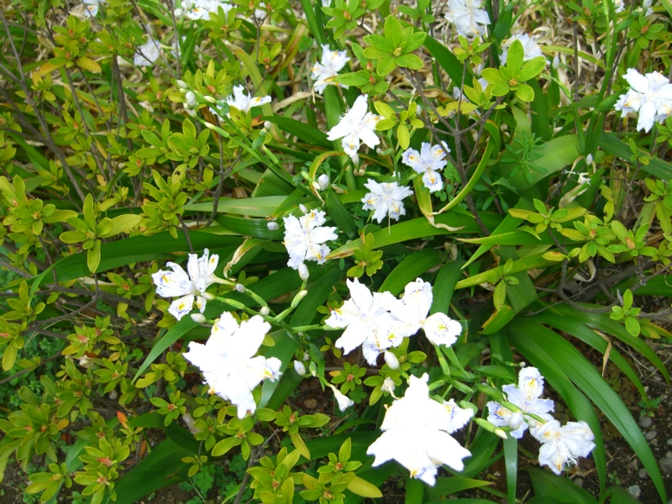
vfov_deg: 37.7
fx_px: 738
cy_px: 252
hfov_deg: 49.0
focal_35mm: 38
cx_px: 336
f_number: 2.8
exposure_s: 1/250
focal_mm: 7.9
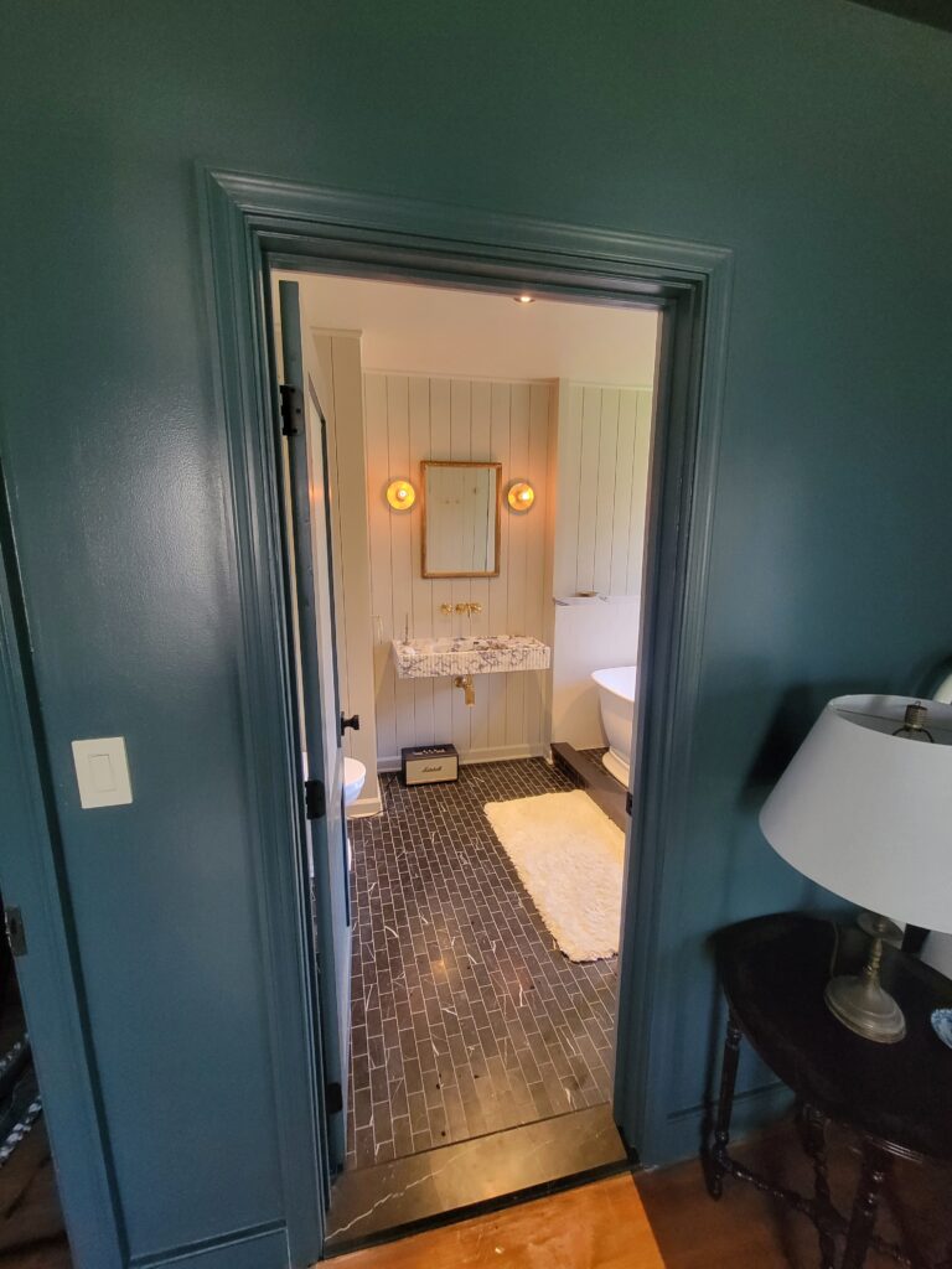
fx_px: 477
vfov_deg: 106.2
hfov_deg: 89.9
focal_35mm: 13
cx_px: 476
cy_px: 634
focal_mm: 2.2
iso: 500
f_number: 2.2
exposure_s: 1/50
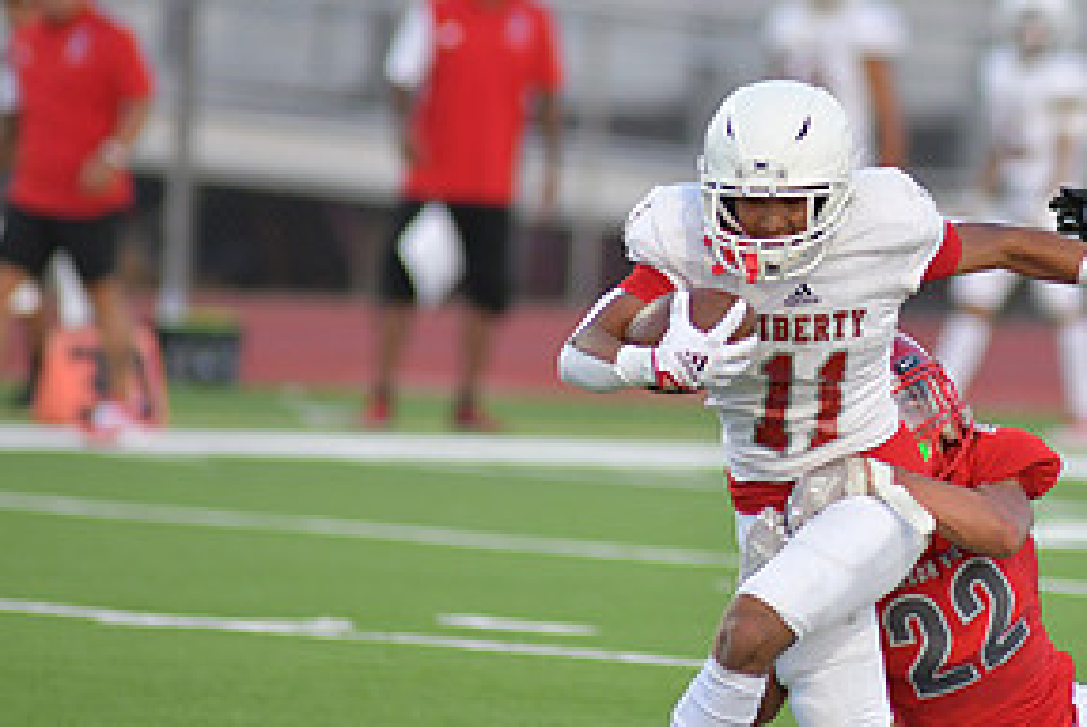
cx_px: 882
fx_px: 18316
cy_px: 309
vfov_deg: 2.3
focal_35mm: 606
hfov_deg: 3.4
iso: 1250
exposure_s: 1/1250
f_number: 3.5
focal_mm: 300
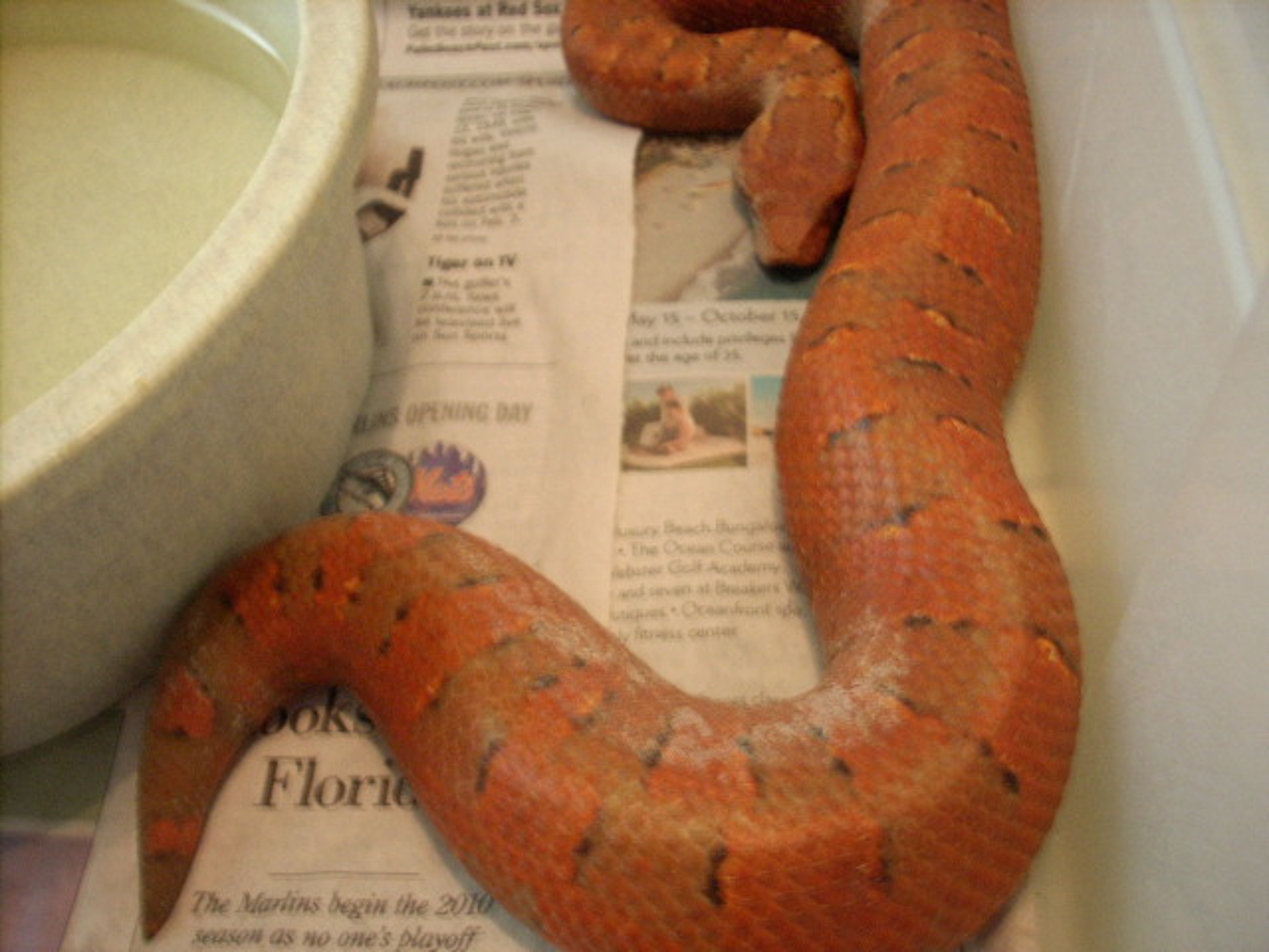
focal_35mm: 37
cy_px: 476
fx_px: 1356
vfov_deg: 38.7
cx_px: 634
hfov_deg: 50.1
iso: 200
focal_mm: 6.2
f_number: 2.8
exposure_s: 1/9.9
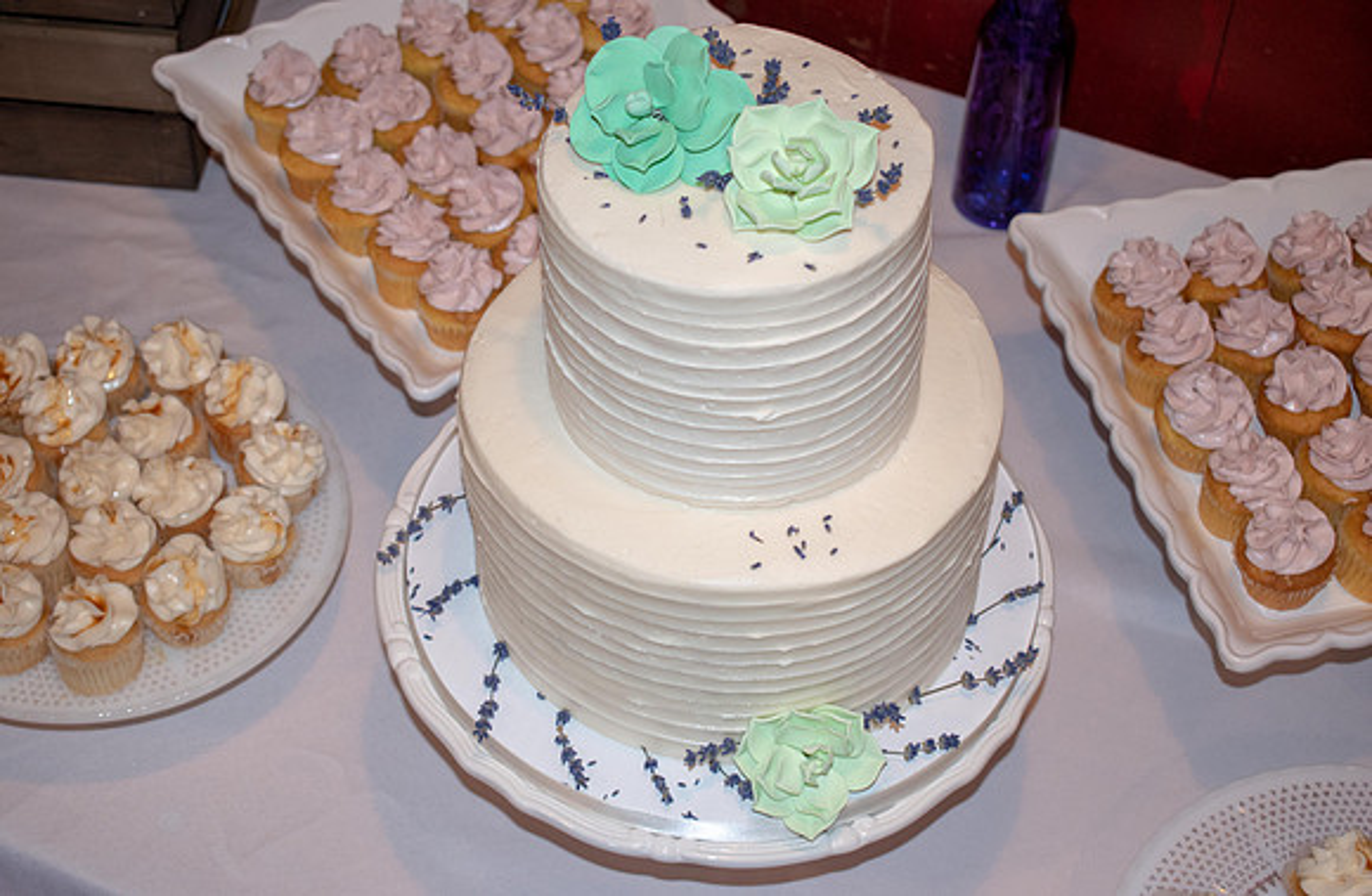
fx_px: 2286
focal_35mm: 60
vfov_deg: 22.2
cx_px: 686
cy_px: 457
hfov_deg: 33.4
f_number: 4.8
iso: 800
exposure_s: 1/60
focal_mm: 40
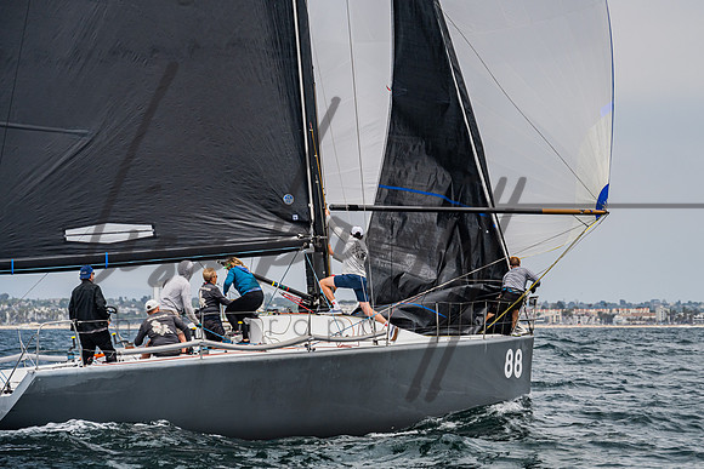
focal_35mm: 144
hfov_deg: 14.2
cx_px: 419
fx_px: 2826
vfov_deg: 9.5
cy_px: 216
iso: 250
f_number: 6.3
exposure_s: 1/1250
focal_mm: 120
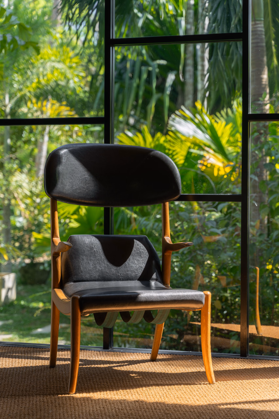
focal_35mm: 75
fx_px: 872
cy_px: 210
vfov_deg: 27.0
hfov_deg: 18.2
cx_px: 140
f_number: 4
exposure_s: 1/500
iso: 100
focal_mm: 75
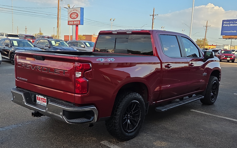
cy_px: 77
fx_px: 239
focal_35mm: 37
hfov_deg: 52.7
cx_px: 115
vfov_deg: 34.4
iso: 25
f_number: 1.8
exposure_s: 1/556
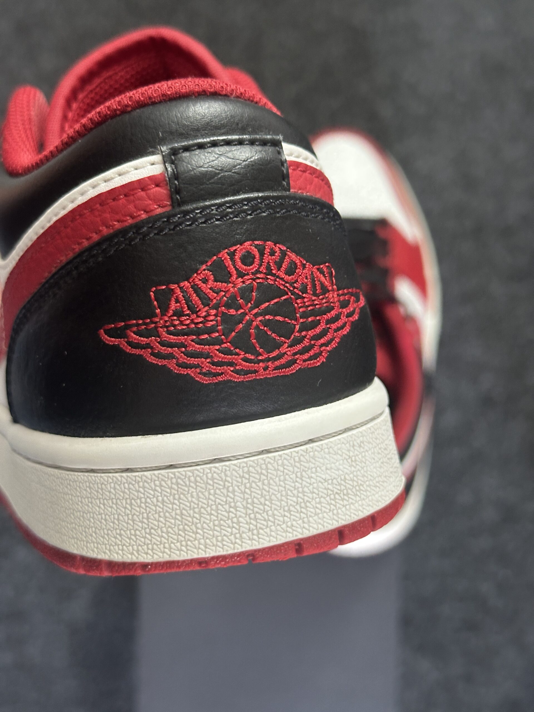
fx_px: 987
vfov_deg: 39.7
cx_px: 267
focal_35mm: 48
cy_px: 356
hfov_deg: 30.3
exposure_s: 1/33
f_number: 1.78
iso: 200
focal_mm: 6.86
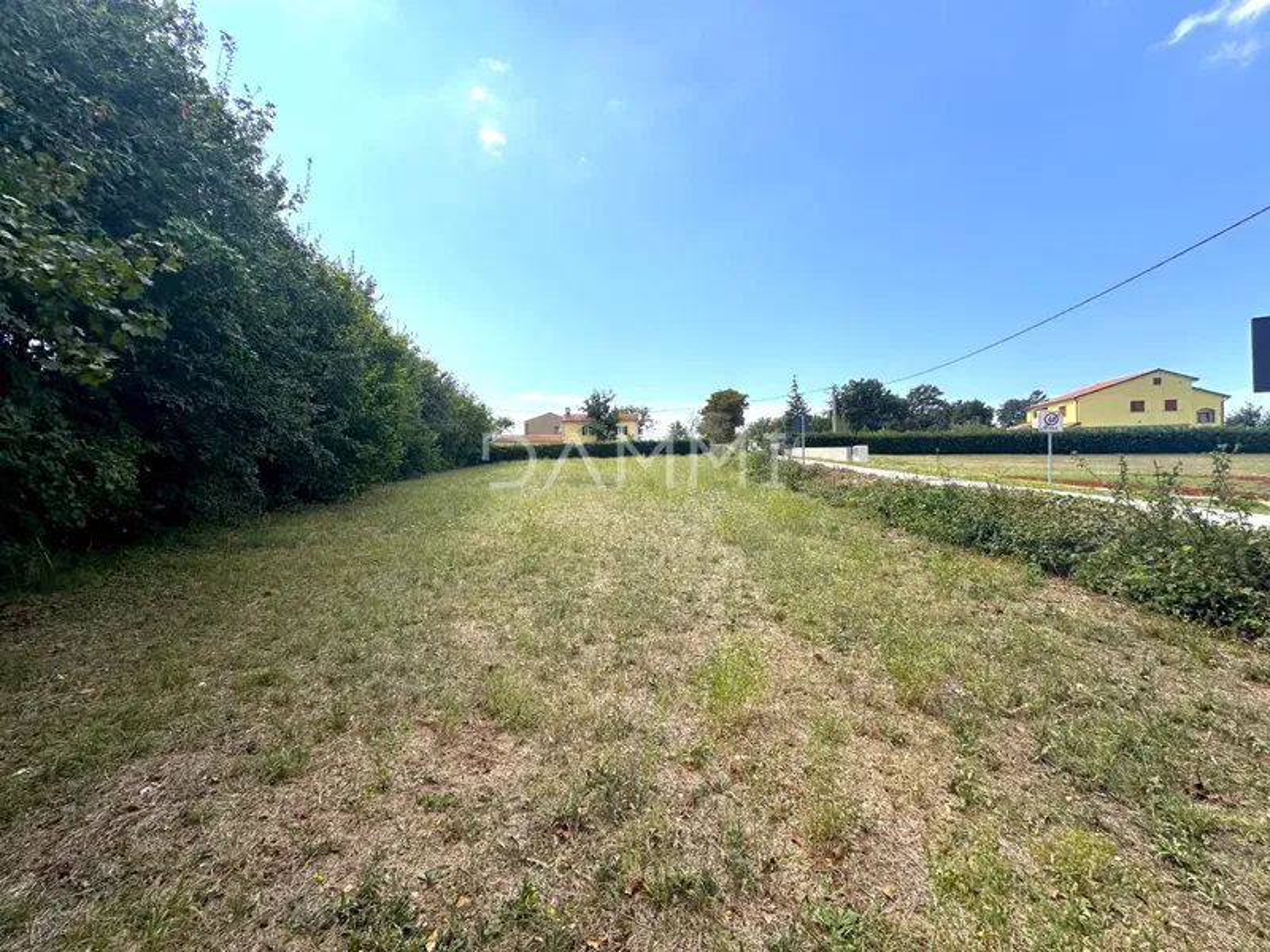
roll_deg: +0.8
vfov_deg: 85.7
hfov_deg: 102.1
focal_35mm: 14
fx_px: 514
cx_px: 635
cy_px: 476
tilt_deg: +0.1
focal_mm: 2.22
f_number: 2.2
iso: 50
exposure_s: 1/1742
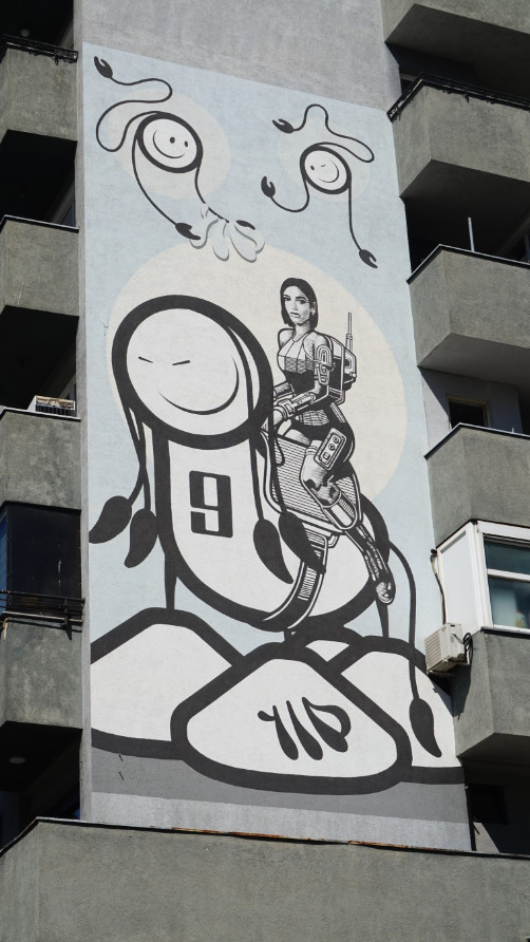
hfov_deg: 16.2
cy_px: 468
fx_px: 1861
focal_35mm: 75
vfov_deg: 28.4
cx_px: 233
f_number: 14
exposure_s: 1/200
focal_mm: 47
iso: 100
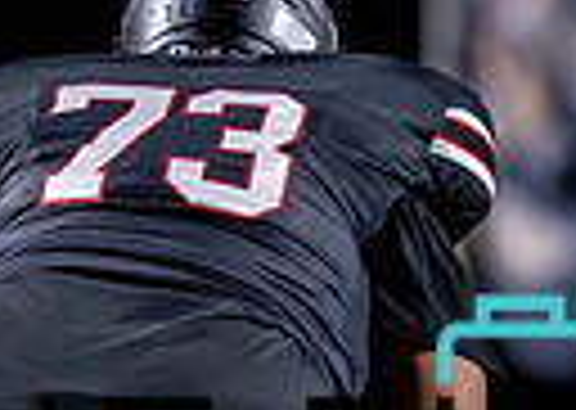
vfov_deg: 1.1
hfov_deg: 1.6
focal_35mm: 1288
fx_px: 21037
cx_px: 1114
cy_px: 249
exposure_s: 1/1000
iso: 4000
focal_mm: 200
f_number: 2.8
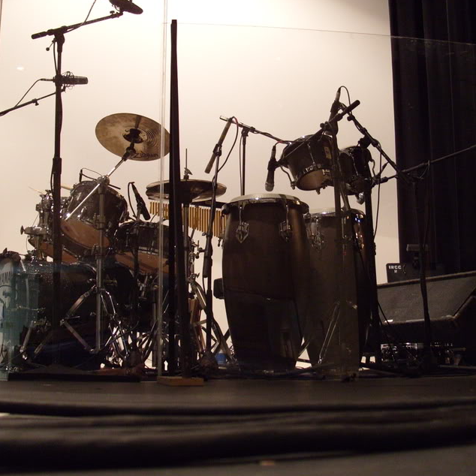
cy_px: 201
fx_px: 778
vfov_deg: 34.0
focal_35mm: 50
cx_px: 226
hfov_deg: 34.0
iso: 200
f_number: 2.8
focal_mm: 7.8
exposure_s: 1/8
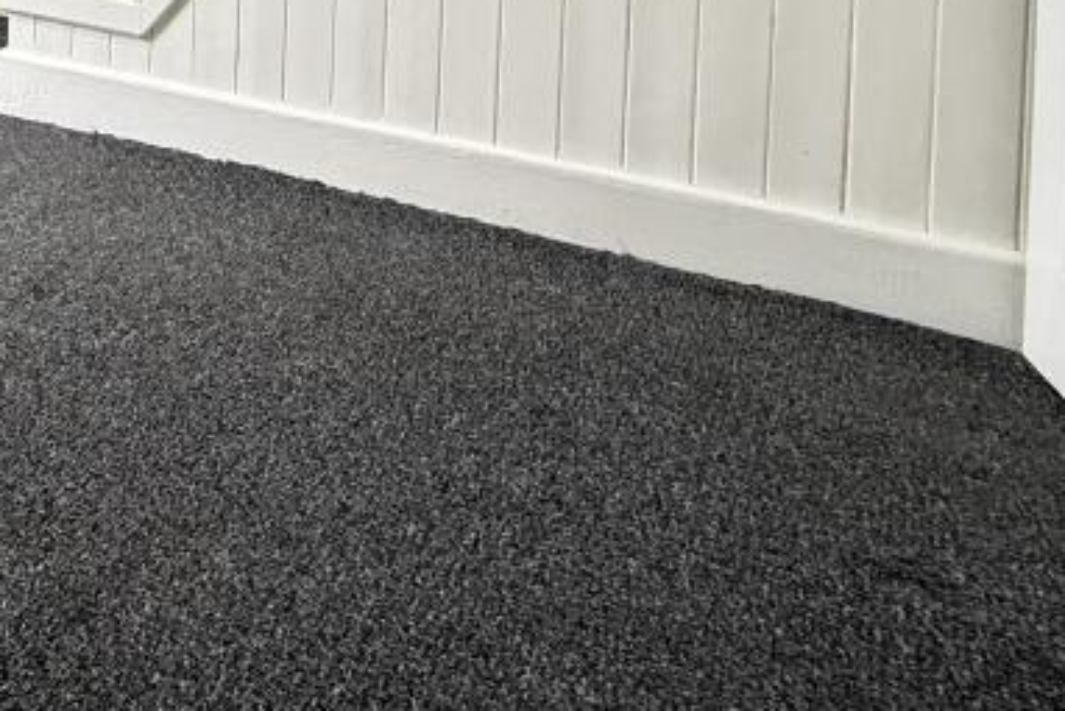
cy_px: -240
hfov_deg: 37.3
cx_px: -217
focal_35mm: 39
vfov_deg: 27.7
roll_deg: -1.5
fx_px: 1154
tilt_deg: -0.5
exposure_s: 1/100
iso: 500
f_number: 2.2
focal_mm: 2.22
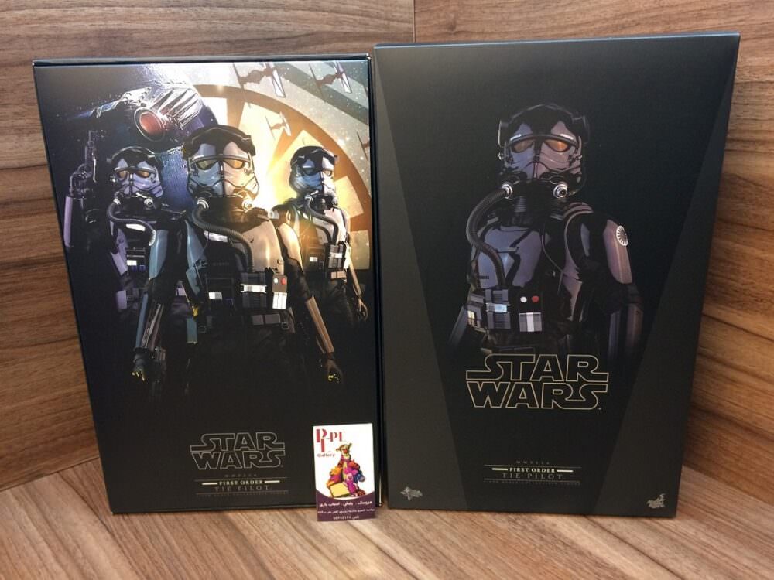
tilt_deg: -20.8
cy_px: 290
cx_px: 387
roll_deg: -1.8
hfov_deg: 61.7
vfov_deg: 48.2
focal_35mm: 29
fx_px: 648
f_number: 2.2
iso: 200
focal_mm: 4.15
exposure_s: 1/33
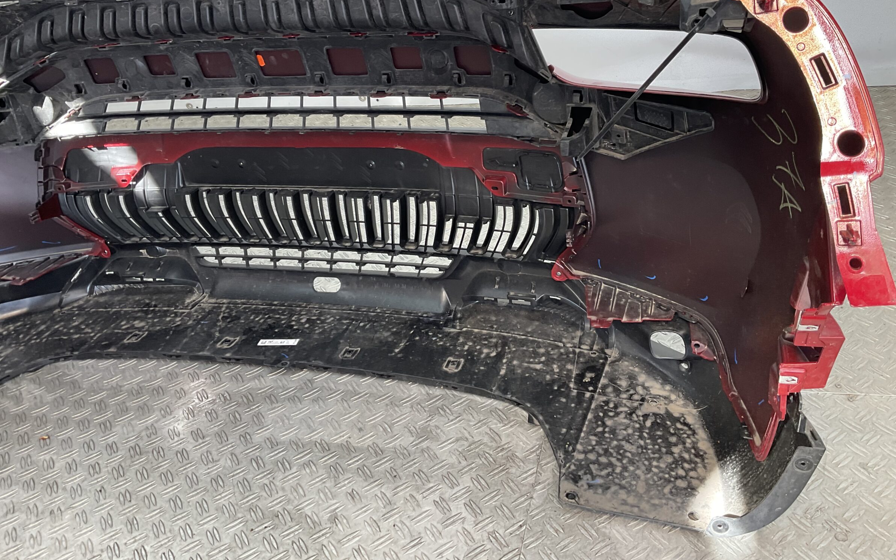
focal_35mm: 33
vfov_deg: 38.1
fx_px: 806
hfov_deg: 58.1
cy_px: 209
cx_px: 463
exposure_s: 1/120
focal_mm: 3
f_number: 1.8
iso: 40
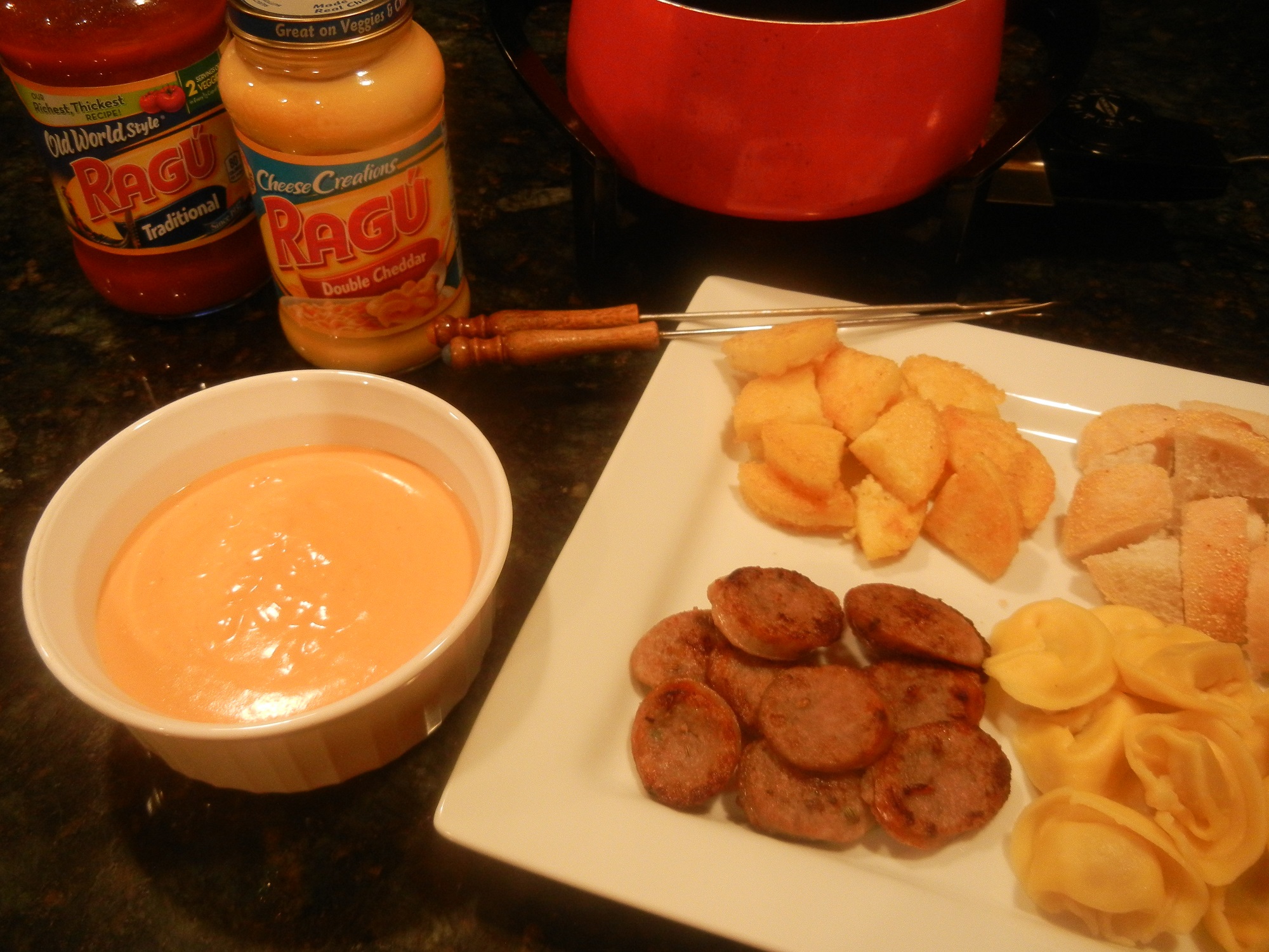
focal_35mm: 30
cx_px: 634
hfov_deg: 60.0
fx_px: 1100
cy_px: 476
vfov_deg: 46.8
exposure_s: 1/12.1
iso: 400
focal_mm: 5.4
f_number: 3.5
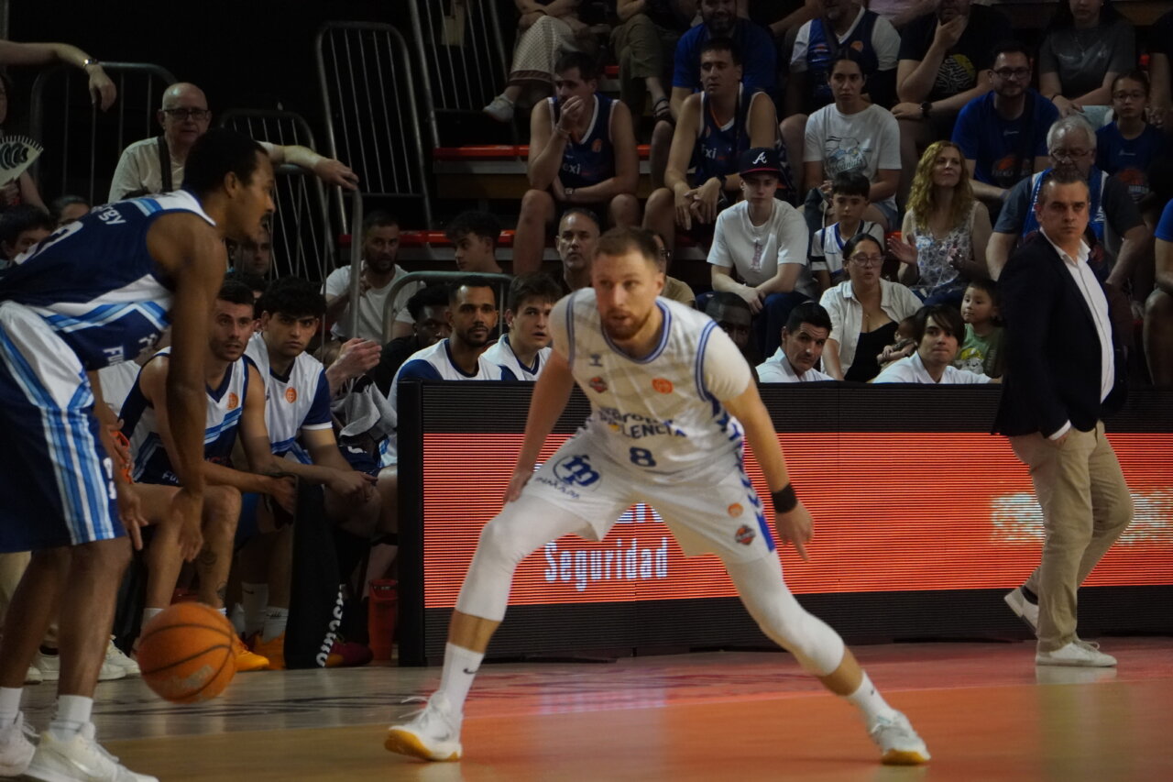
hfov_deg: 7.2
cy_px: 391
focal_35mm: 285
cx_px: 586
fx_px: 9284
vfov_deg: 4.8
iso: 6400
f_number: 6.3
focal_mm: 190
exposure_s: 1/1000
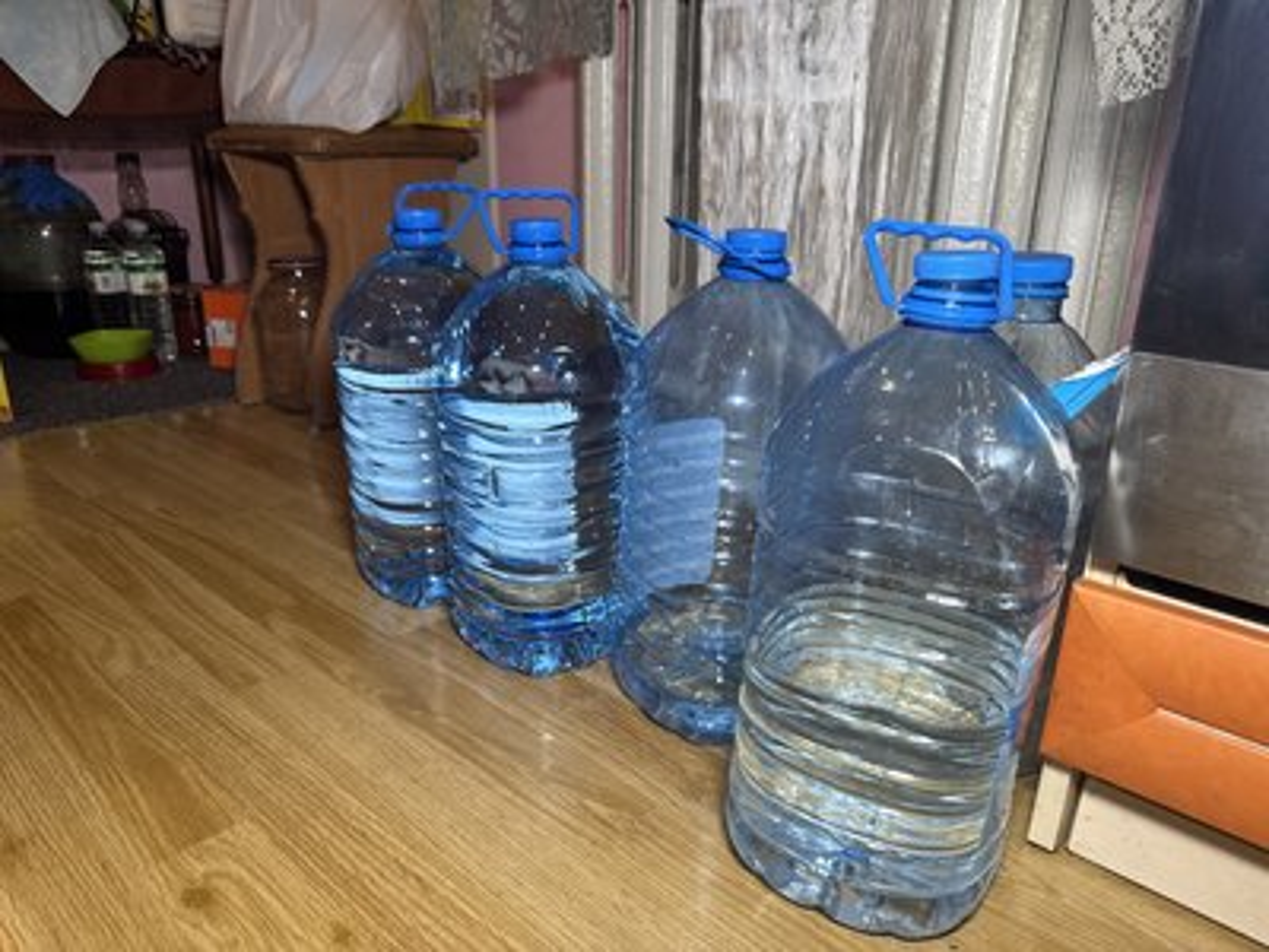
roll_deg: -0.7
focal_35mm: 24
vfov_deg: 56.8
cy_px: 476
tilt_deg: -19.6
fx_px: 880
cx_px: 634
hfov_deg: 71.6
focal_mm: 6.76
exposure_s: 1/100
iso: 100
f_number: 1.78
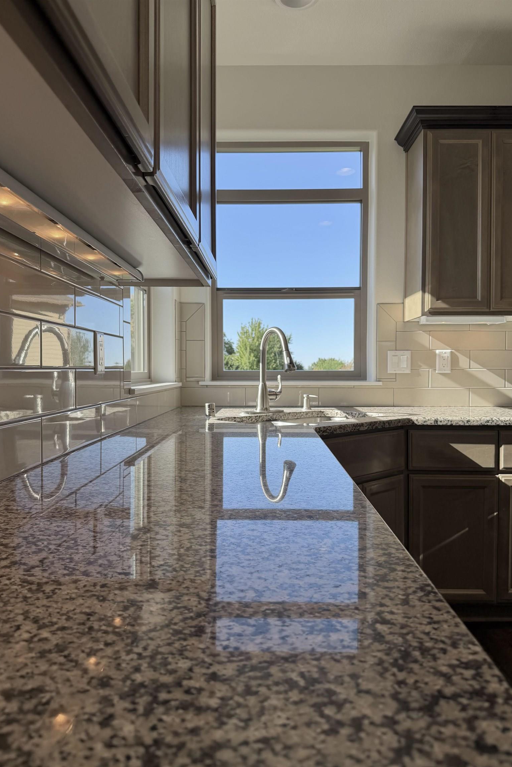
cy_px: 384
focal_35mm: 25
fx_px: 533
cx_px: 259
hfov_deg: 51.3
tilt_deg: -2.0
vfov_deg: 71.5
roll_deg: -0.1
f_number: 1.78
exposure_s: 1/772
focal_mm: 6.76
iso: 80
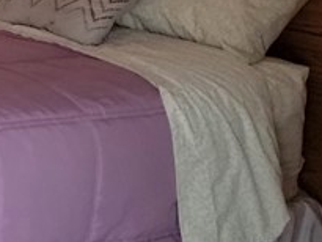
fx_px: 1117
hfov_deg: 12.5
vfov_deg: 12.0
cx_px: -473
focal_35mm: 120
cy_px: -69
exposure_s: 1/60
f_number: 1.8
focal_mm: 6.7
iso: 250
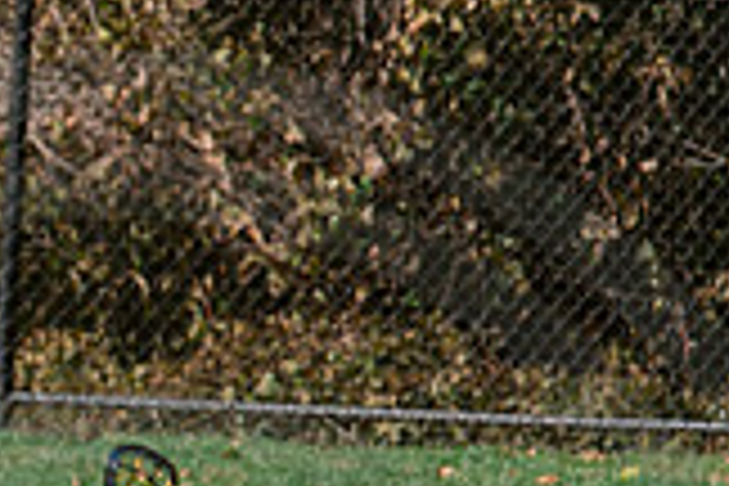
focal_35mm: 1099
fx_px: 22253
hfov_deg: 1.9
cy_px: 569
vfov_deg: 1.3
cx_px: -583
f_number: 5
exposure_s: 1/1600
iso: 250
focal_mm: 200
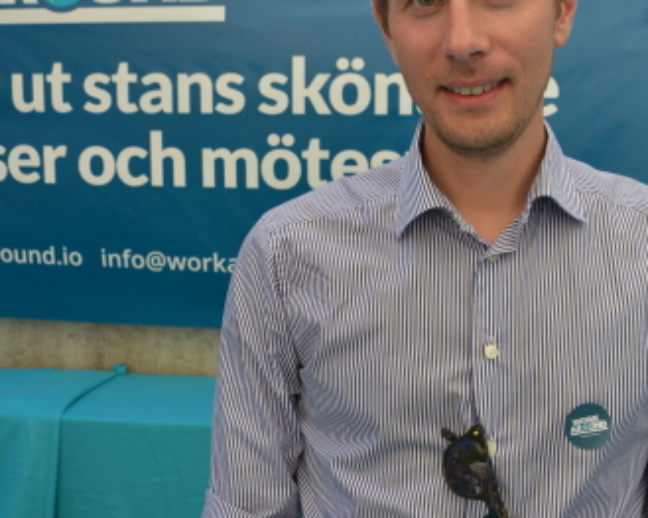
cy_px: 153
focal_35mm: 53
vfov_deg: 28.3
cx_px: 280
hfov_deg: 35.3
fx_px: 1016
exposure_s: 1/200
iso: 200
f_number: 7.1
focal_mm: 32
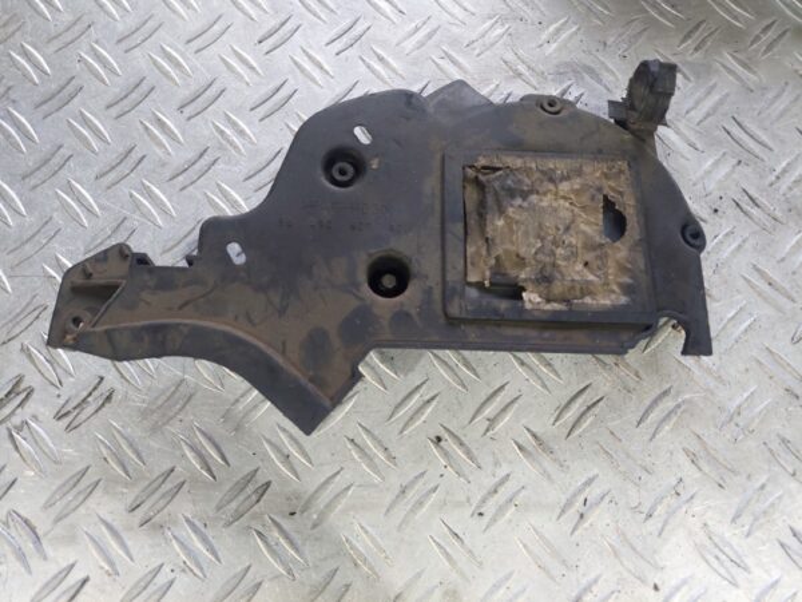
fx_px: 579
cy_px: 301
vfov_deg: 54.9
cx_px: 401
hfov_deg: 69.4
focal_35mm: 25
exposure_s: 1/50
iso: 250
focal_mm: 5.23
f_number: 1.8
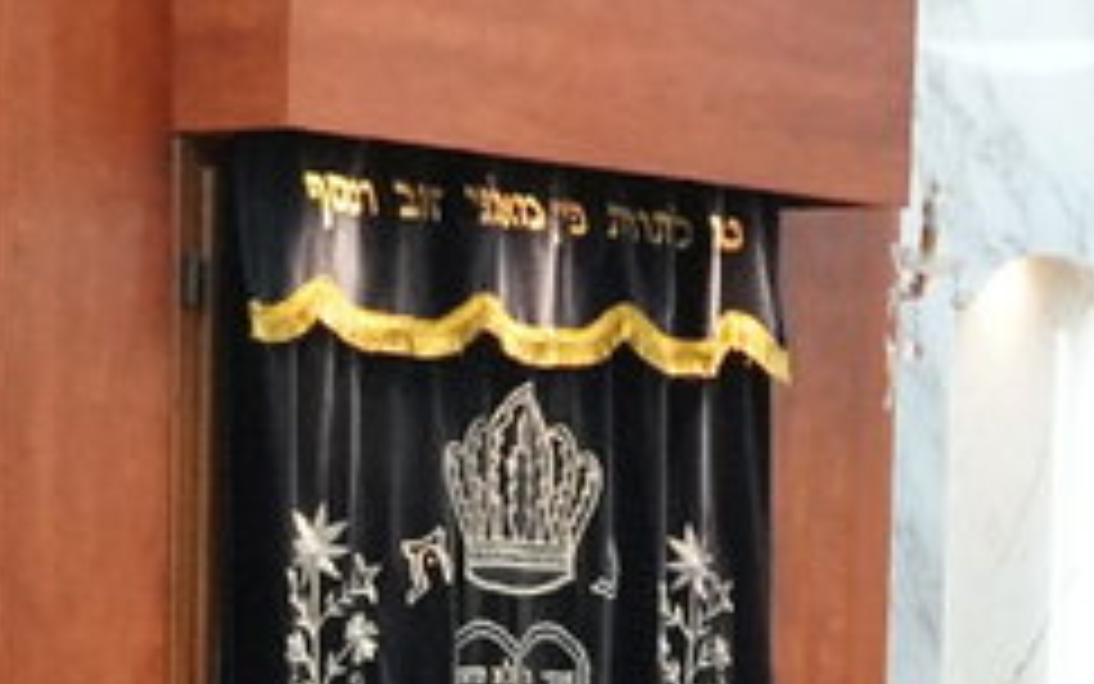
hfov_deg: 11.9
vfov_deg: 7.1
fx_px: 5166
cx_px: 1117
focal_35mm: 173
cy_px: 1622
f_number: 5.6
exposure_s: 1/200
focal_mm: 19.7
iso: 2000
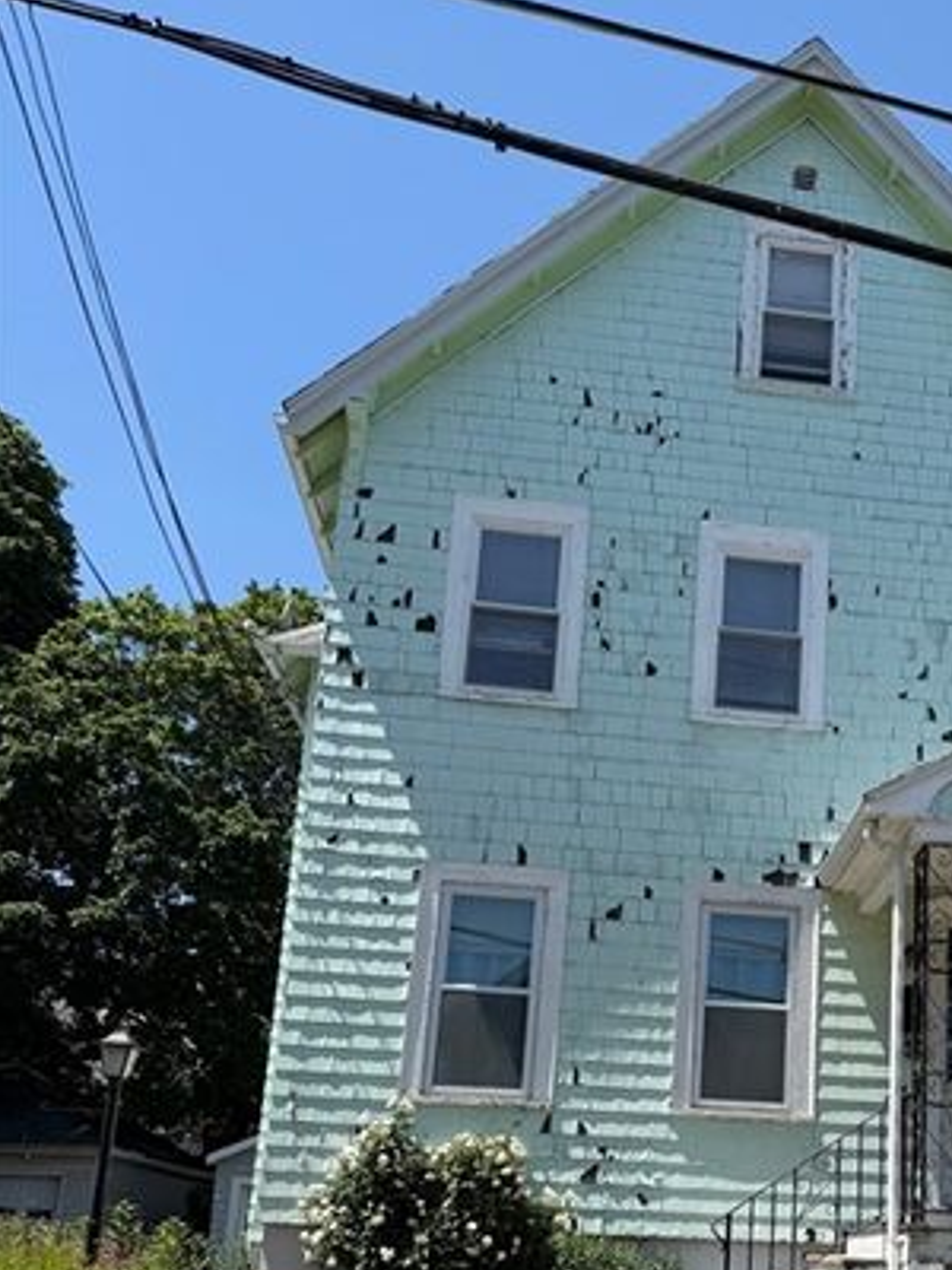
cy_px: 948
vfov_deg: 45.2
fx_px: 1467
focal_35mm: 40
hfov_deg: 34.6
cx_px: 787
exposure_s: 1/4167
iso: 80
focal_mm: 6.76
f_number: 1.78
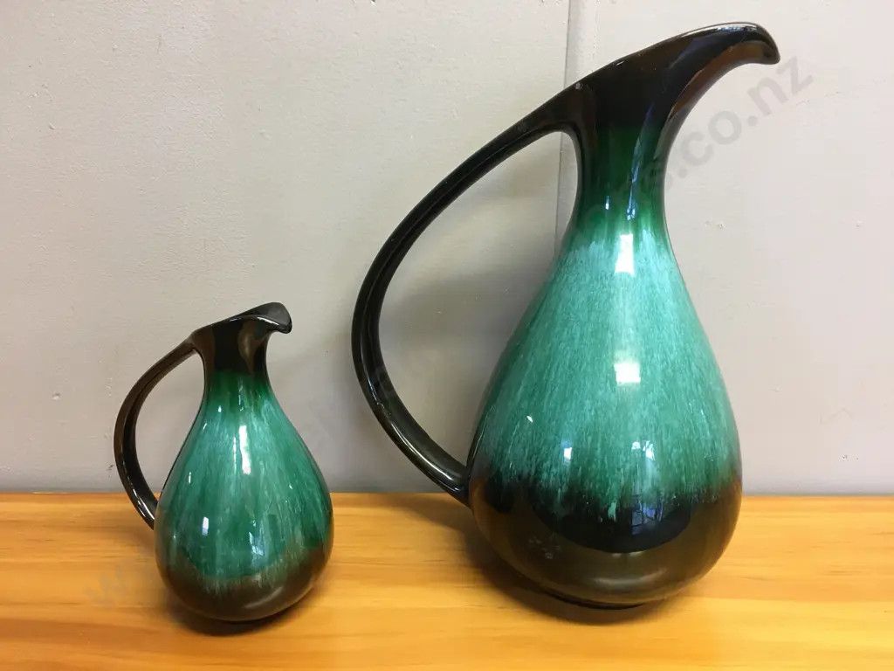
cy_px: 336
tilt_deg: -16.1
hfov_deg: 61.7
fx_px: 749
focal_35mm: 29
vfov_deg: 48.2
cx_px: 447
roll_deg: -1.1
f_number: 2.2
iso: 64
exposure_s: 1/17
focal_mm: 4.15
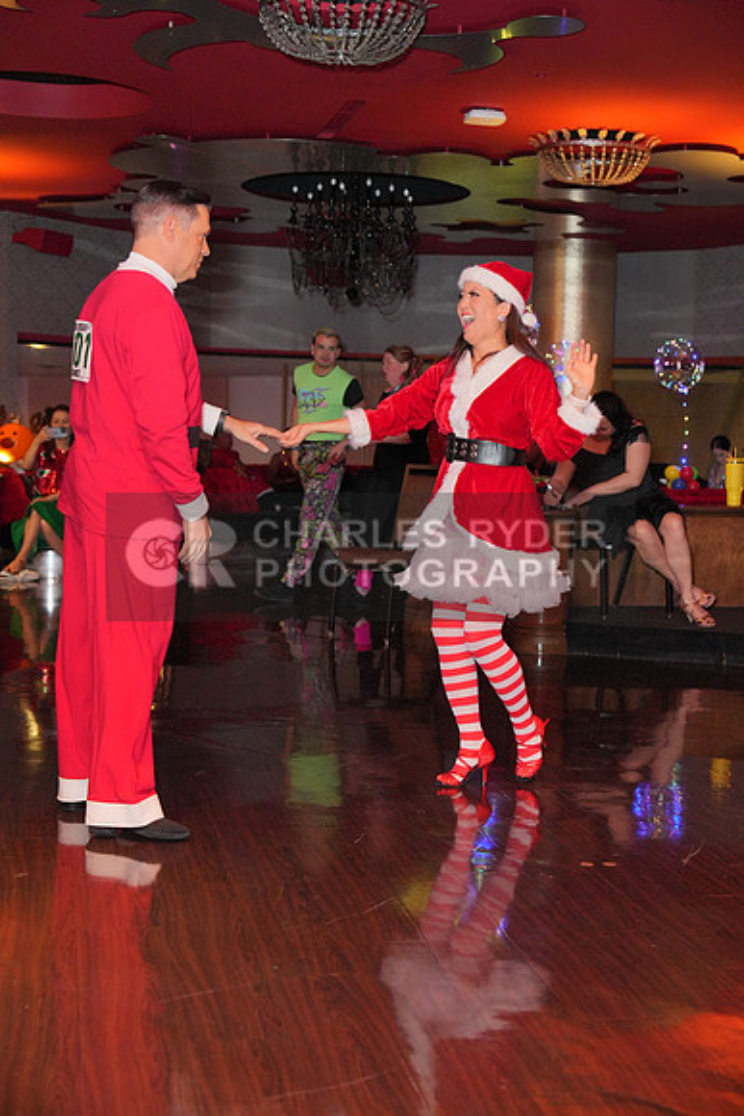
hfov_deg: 27.5
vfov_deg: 40.3
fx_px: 1518
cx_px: 372
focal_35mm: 49
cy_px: 558
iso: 4000
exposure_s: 1/200
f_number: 4
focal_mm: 49
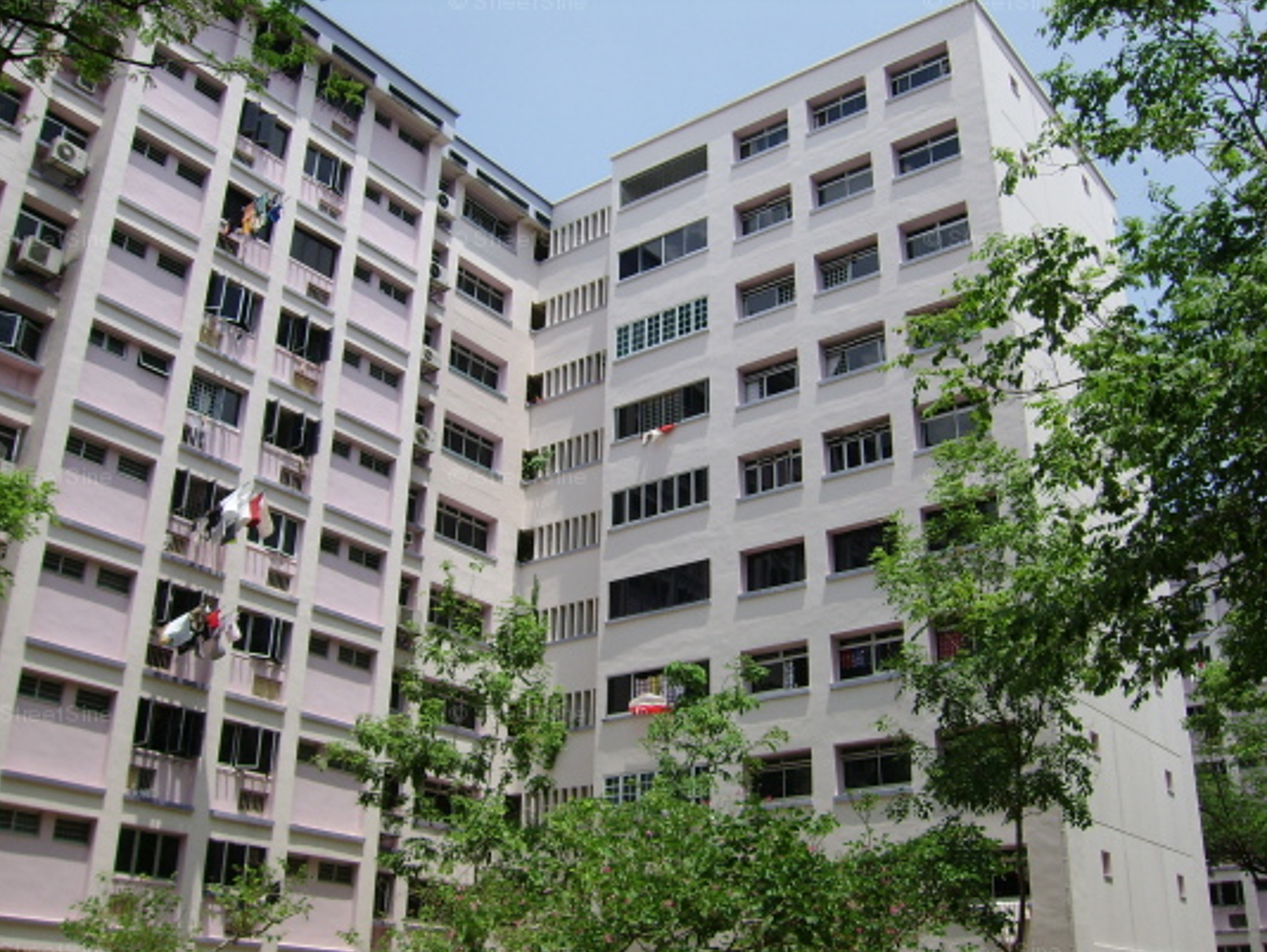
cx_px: 626
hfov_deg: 51.3
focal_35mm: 36
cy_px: 480
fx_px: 1318
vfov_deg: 39.7
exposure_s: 1/545
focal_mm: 5.95
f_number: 5.8
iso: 50
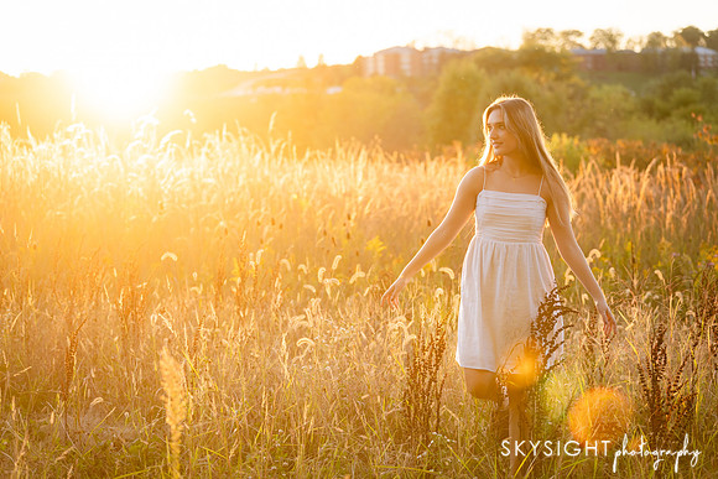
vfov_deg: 19.1
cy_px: 240
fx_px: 1426
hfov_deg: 28.3
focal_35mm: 71
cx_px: 359
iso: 400
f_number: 2.8
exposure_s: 1/800
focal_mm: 70
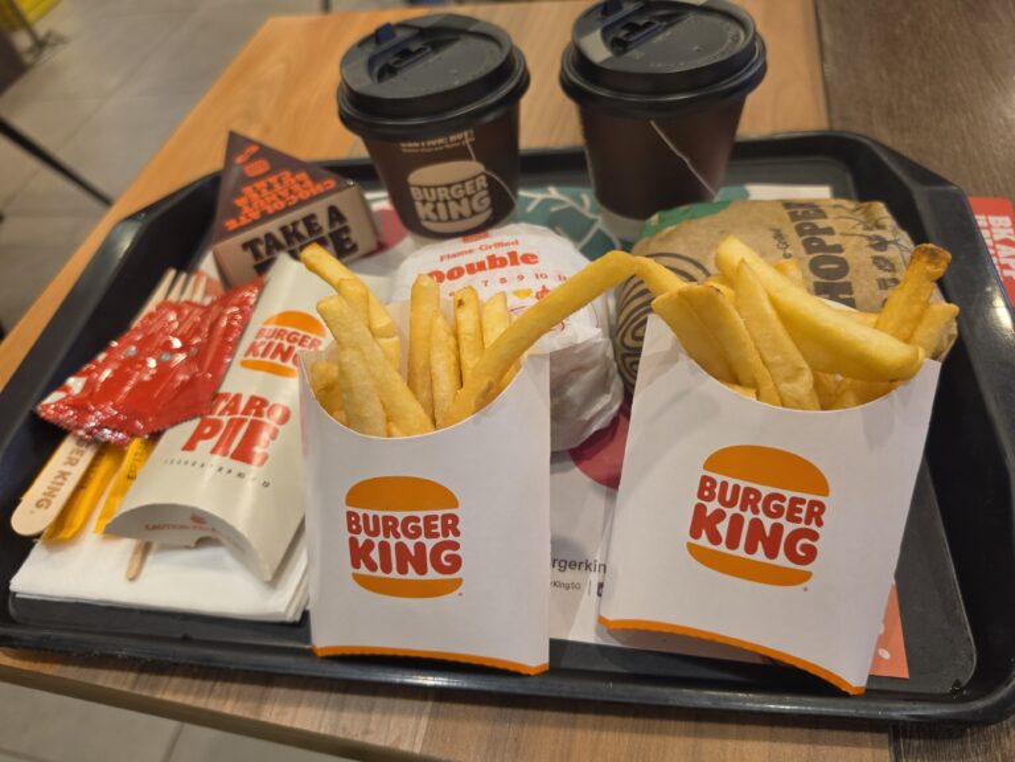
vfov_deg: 58.9
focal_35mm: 23
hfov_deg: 73.9
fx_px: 674
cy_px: 381
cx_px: 508
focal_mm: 6.5
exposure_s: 1/100
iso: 160
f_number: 1.4
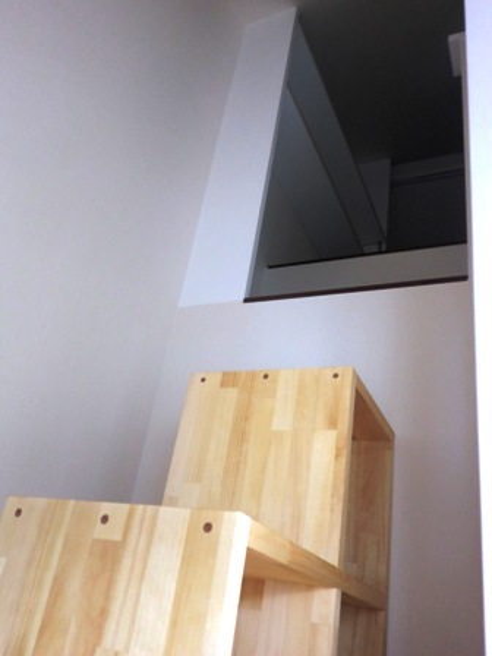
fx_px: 587
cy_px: 328
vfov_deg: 58.4
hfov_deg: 45.4
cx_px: 246
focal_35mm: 31
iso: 125
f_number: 2.9
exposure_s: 1/60
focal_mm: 5.64
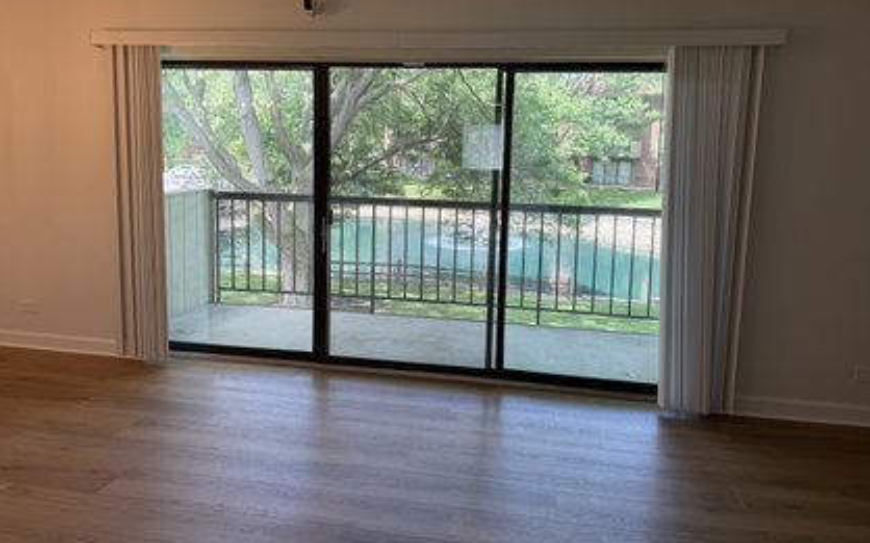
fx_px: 616
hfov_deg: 70.4
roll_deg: -1.4
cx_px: 438
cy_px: 212
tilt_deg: -6.2
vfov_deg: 47.2
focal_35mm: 26
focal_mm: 6.76
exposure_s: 1/164
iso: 80
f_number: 1.78
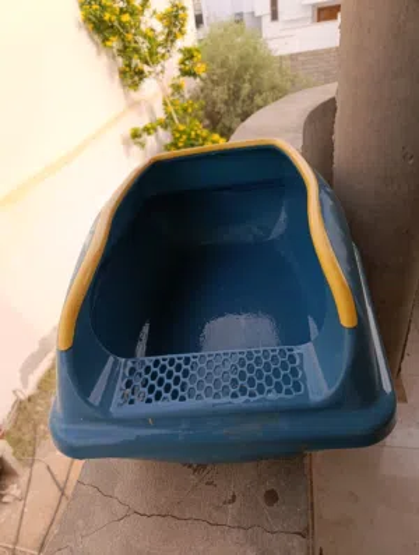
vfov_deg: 73.8
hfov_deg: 59.0
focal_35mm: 23
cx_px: 210
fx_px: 370
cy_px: 278
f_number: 1.7
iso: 50
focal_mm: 6.11
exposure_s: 1/117
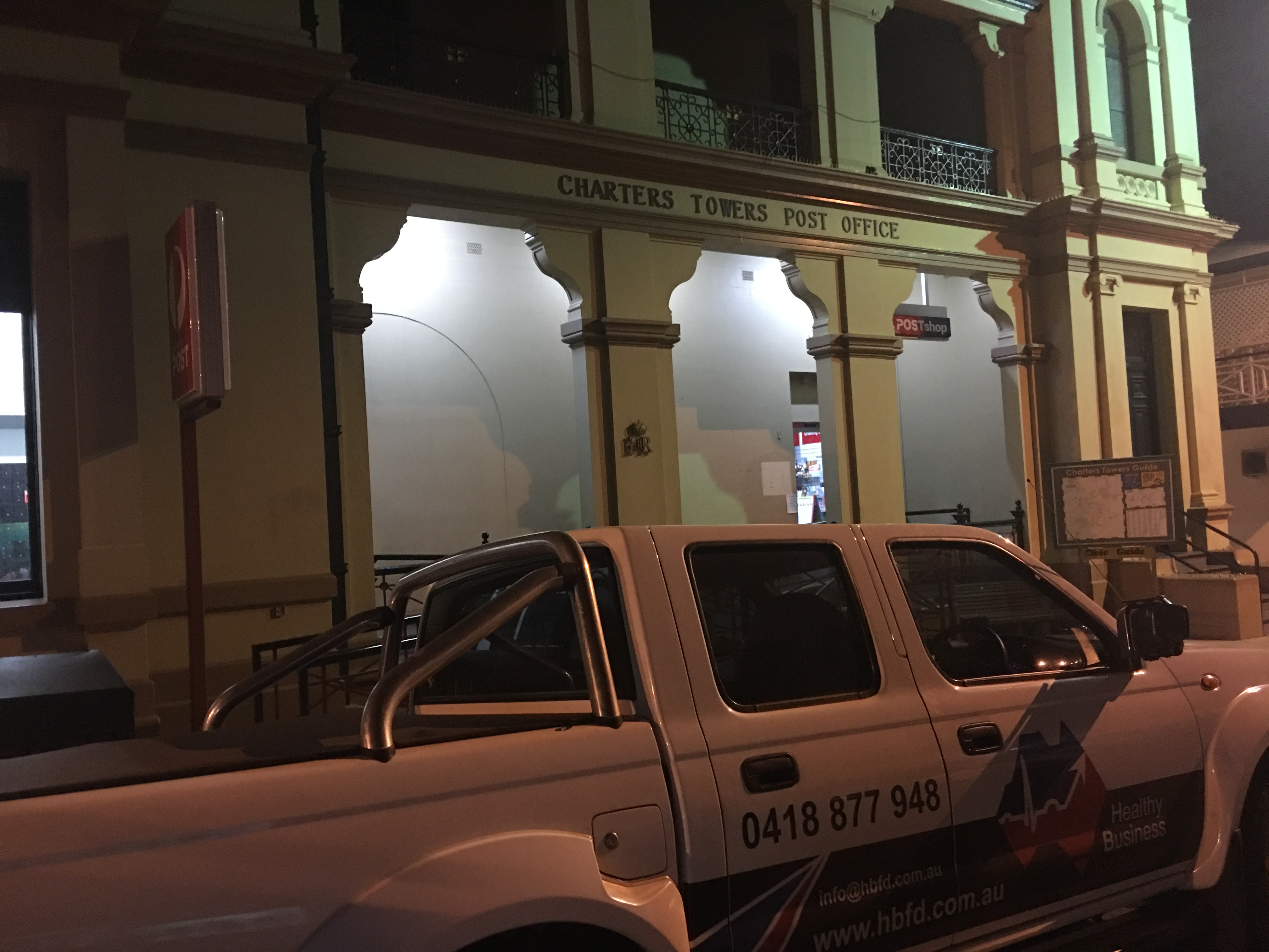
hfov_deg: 61.7
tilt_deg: +3.5
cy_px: 476
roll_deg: +3.3
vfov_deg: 48.2
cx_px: 634
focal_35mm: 29
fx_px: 1063
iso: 160
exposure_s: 1/8
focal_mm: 4.15
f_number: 2.2
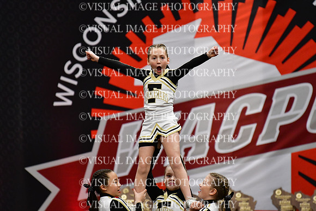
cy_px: 106
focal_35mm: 300
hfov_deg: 6.9
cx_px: 158
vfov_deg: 4.6
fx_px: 2634
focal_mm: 200
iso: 4000
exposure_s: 1/800
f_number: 2.8
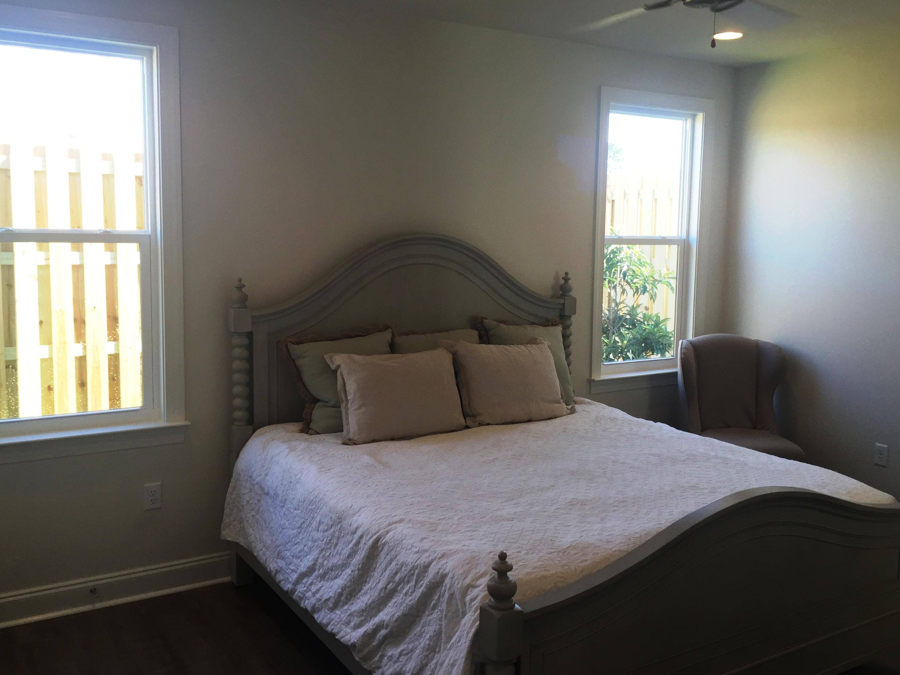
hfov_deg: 56.8
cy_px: 317
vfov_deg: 44.1
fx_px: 832
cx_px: 465
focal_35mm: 32
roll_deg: -1.7
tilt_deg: -7.2
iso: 50
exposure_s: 1/120
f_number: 2.2
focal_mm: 4.15
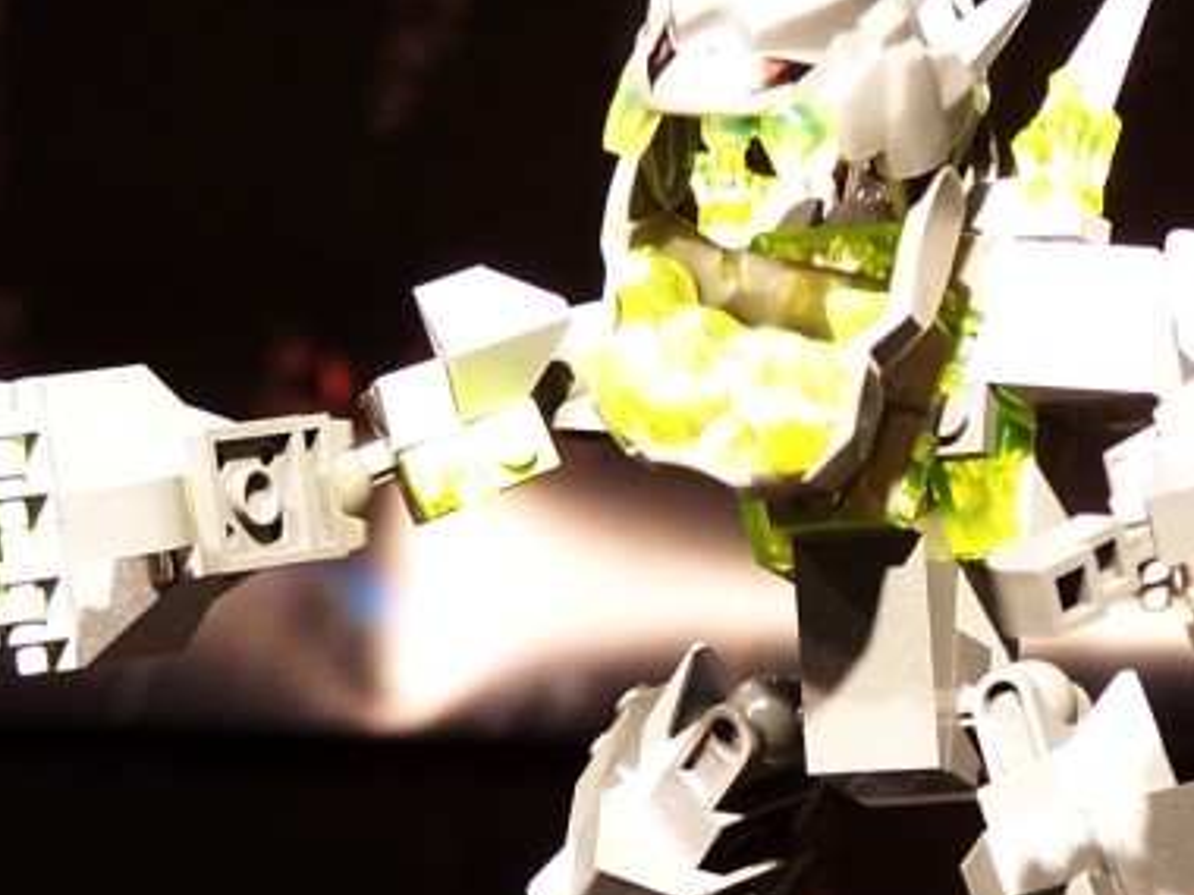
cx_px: 1002
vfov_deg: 4.0
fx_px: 12935
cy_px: 487
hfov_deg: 5.3
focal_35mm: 375
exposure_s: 1/2
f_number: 3.2
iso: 80
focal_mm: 23.1
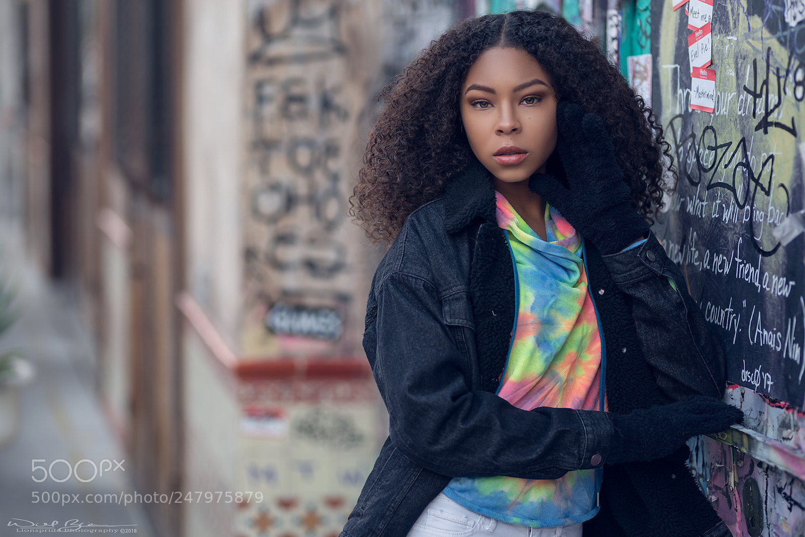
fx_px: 1901
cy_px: 268
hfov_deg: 23.9
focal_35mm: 85
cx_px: 402
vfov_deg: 16.1
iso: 100
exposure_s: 1/200
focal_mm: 85
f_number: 1.7
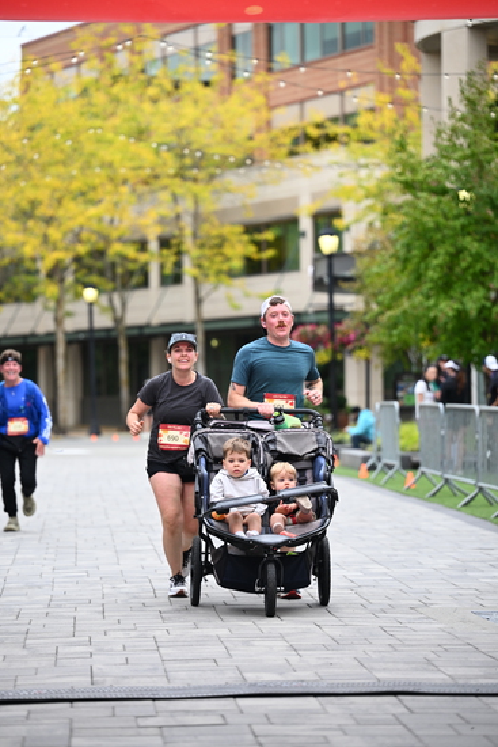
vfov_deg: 16.4
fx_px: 2592
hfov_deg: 11.0
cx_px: 249
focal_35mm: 125
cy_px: 374
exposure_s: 1/2000
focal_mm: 125
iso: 640
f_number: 2.8
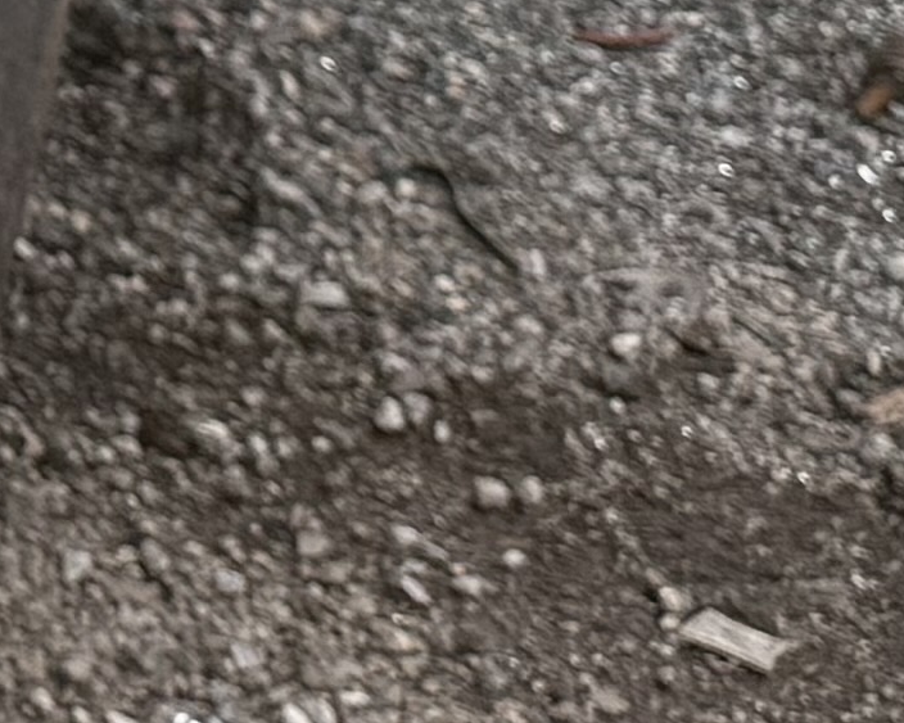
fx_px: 5083
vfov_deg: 7.5
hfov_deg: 8.9
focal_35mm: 190
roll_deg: +0.4
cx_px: -1436
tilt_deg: -18.2
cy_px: -1126
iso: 80
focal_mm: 6.76
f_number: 1.78
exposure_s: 1/955
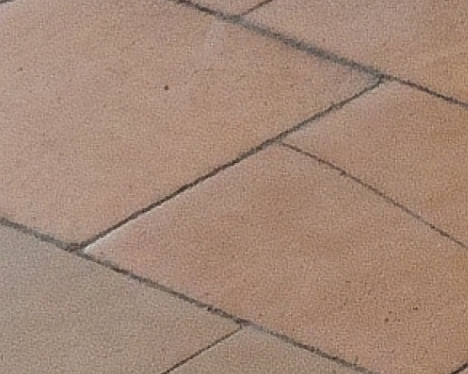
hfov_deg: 4.9
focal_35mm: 395
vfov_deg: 3.9
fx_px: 5472
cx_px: 774
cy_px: -519
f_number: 1.8
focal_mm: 4.75
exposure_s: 1/50
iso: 451
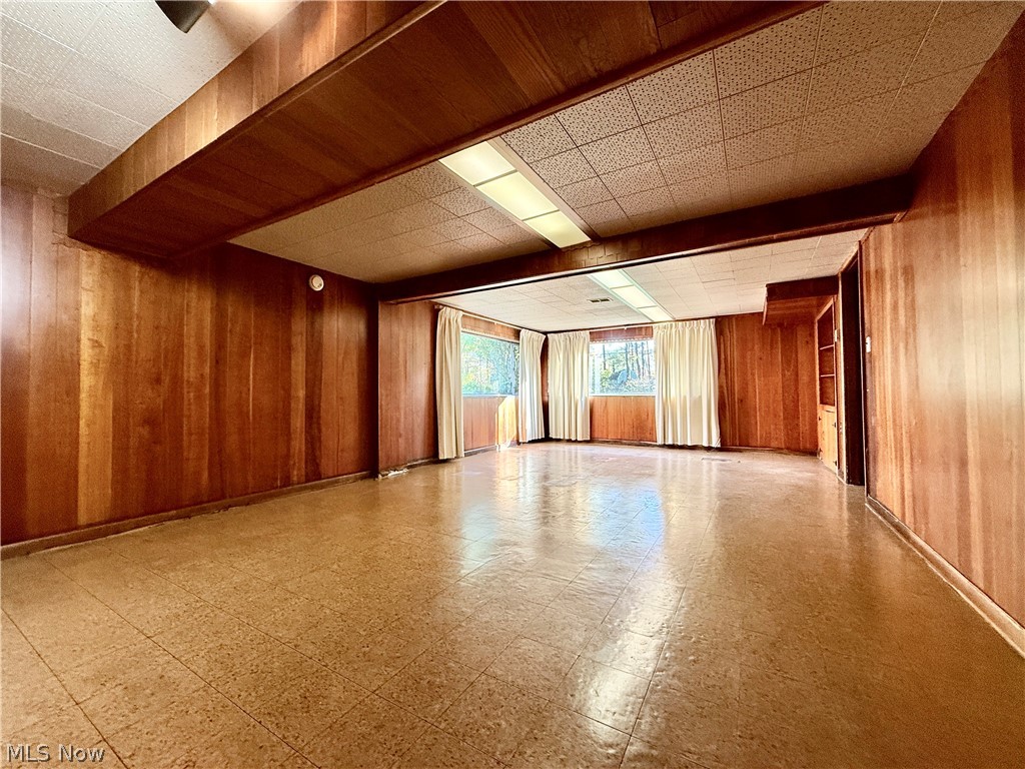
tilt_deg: +1.3
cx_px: 512
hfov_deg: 102.1
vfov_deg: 85.7
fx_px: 415
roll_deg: +0.2
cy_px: 384
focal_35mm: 14
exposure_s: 1/60
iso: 200
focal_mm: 2.22
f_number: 2.2
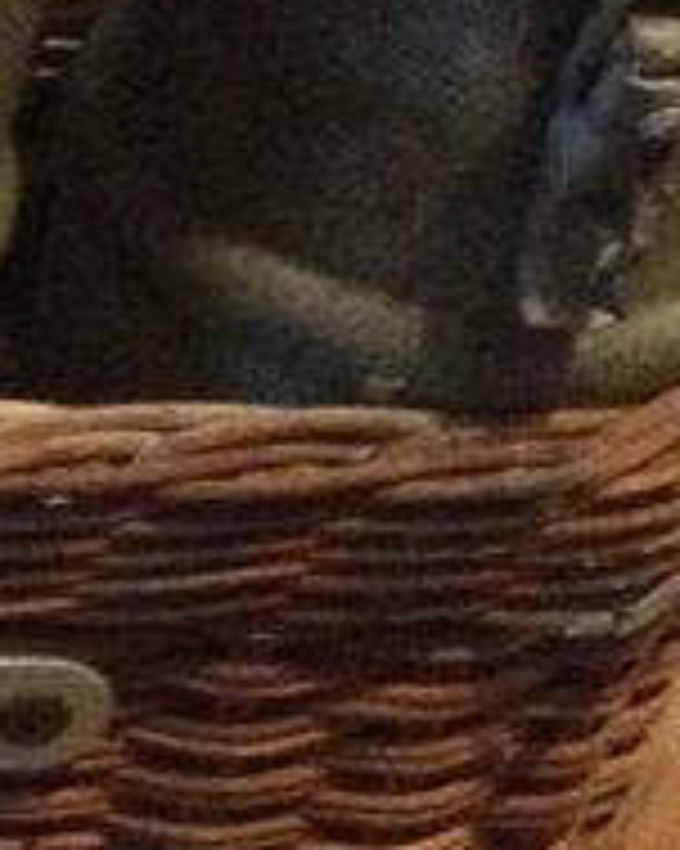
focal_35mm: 160
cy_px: 652
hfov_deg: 8.6
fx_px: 4028
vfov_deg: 12.0
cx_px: -1103
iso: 800
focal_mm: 3.3
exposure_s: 1/17
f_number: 2.4
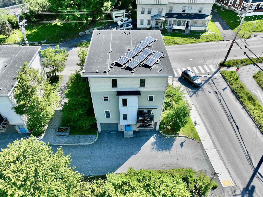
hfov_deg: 71.6
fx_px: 182
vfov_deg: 56.8
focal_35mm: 24
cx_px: 132
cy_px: 98
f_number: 2.8
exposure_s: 1/1000
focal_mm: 12.29
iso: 110
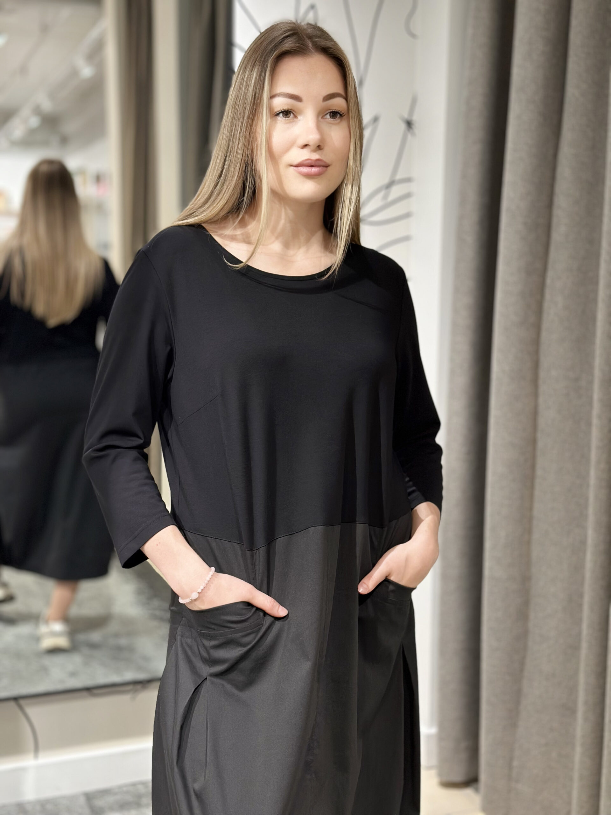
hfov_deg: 30.3
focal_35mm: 48
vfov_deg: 39.7
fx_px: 1130
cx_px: 306
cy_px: 408
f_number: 1.78
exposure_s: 1/100
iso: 160
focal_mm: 6.86
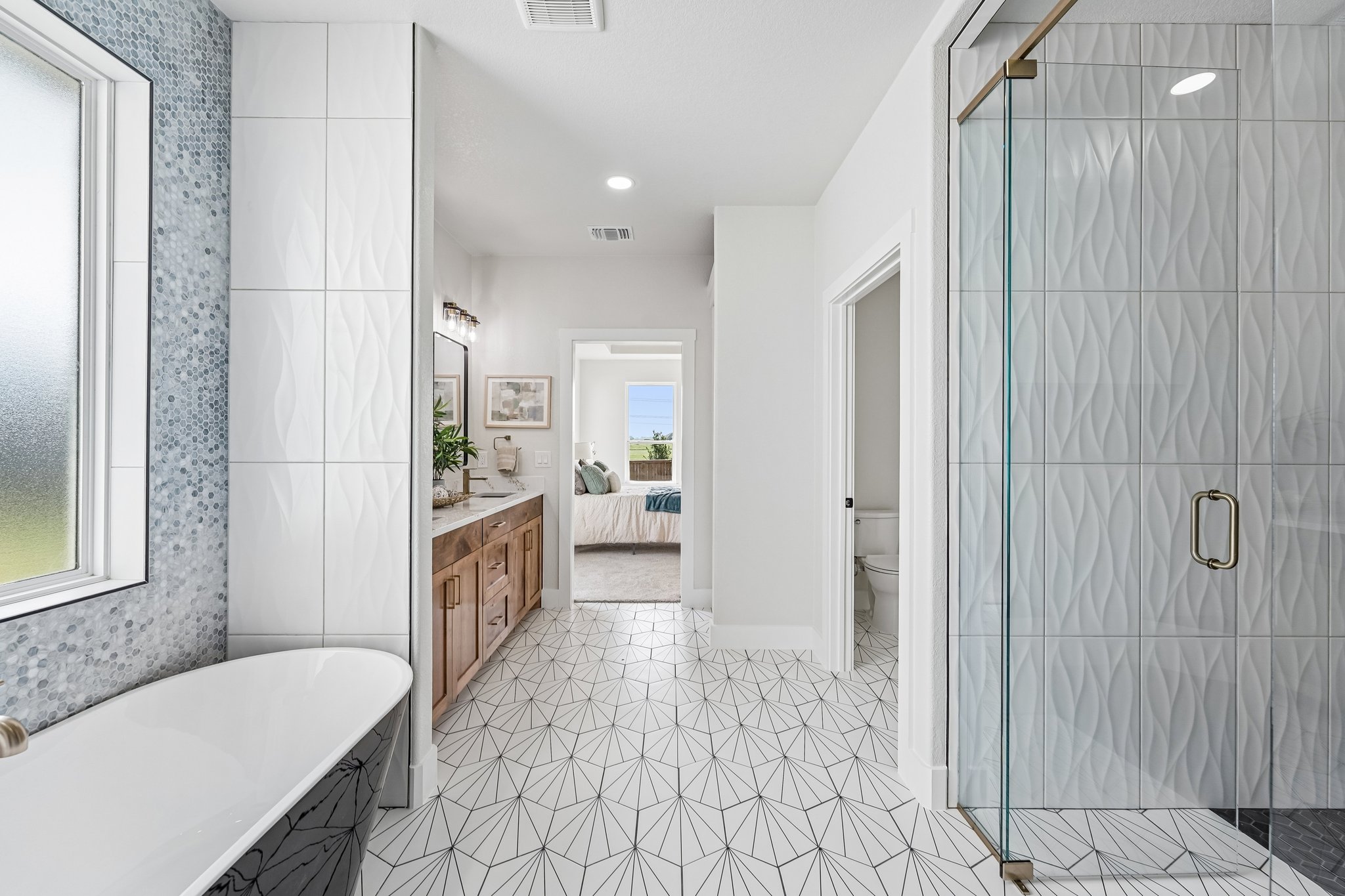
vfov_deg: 81.2
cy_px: 448
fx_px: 523
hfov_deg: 104.3
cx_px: 672
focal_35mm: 14
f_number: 8
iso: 400
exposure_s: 1/160
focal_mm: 14
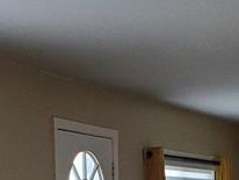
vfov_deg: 10.9
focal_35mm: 129
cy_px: 298
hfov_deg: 15.2
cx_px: 151
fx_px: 892
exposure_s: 1/40
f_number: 2.4
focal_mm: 4.3
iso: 320
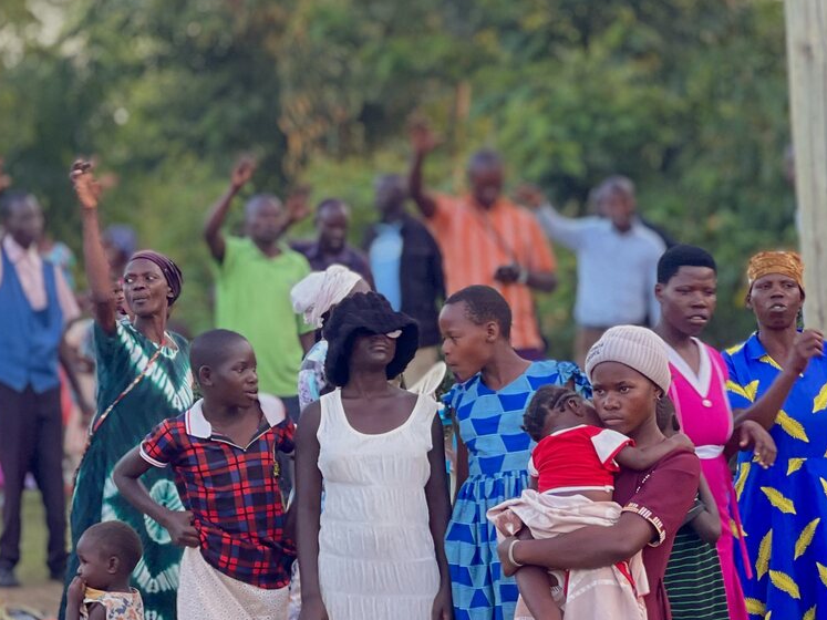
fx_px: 3941
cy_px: 204
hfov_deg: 12.0
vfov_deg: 9.0
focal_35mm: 165
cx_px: 452
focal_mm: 9
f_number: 2.8
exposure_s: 1/40
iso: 200
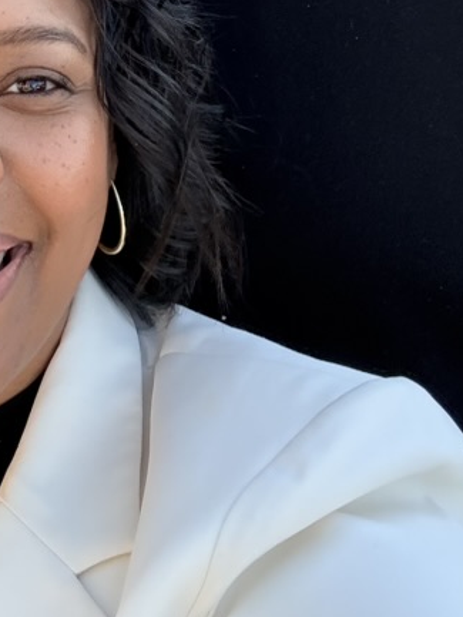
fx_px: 1266
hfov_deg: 20.5
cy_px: -107
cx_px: 94
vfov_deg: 24.9
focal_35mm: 71
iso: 64
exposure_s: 1/233
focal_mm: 2.69
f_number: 1.9
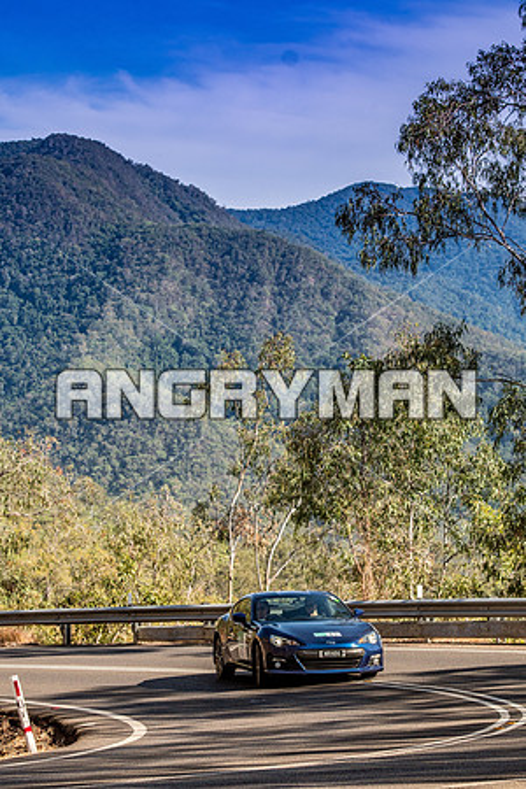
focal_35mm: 129
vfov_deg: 15.9
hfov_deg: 10.6
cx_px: 263
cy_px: 394
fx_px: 2827
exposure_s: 1/2500
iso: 250
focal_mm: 86
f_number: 5
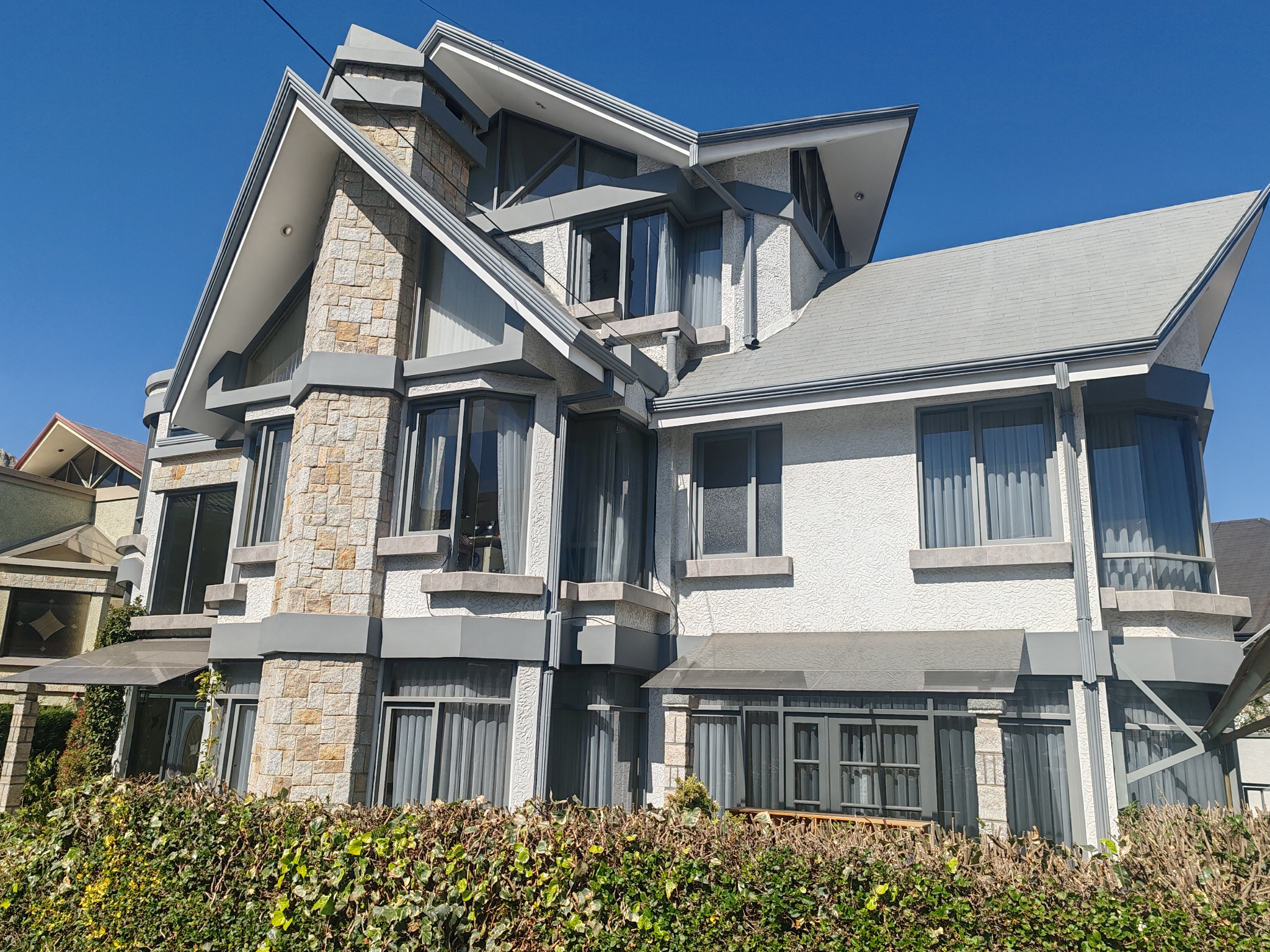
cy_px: 476
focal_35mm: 27
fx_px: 991
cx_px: 635
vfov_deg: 51.4
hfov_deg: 65.3
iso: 50
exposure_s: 1/1000
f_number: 1.9
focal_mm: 6.12
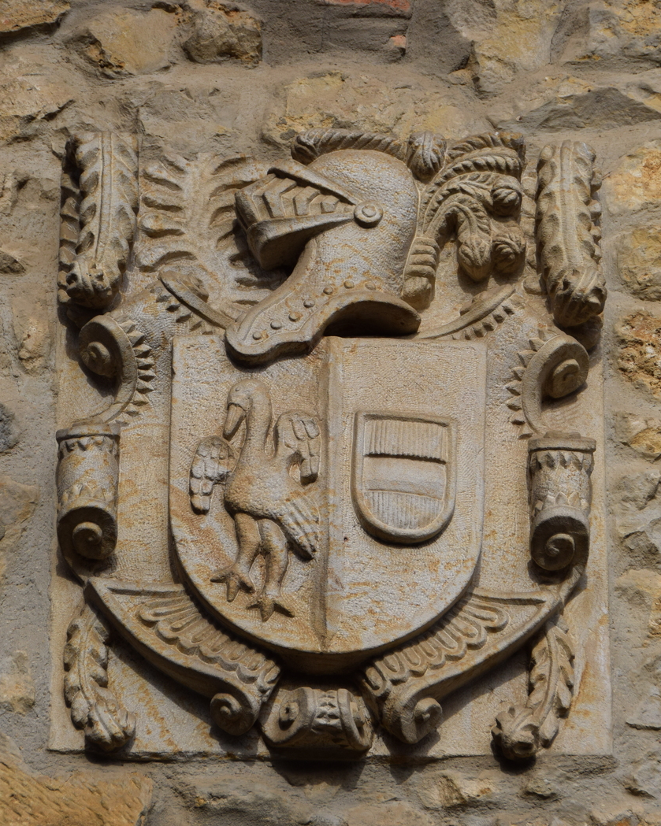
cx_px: 298
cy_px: 418
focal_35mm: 219
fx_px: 5356
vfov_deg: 8.8
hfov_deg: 7.1
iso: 200
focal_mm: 102
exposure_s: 1/400
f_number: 10
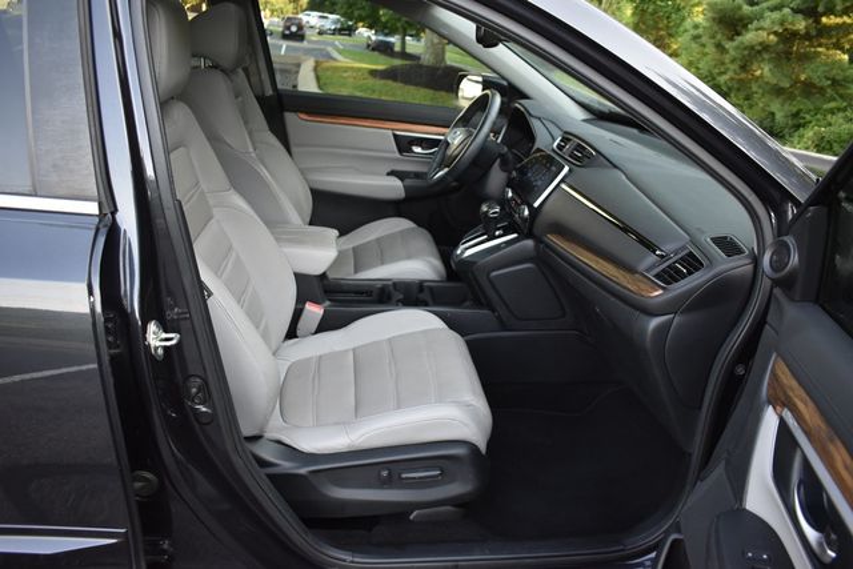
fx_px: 640
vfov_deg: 48.0
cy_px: 284
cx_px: 426
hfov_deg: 67.4
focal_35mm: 27
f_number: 3.5
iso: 800
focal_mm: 18
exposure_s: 1/200
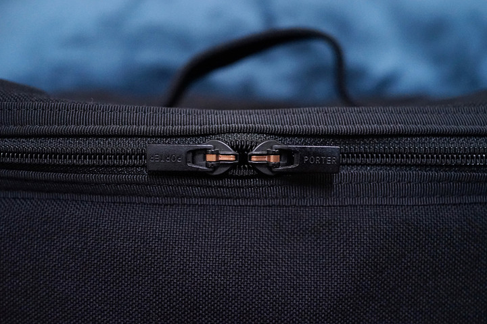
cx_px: 244
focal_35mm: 35
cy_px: 162
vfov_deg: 37.9
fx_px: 473
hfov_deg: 54.4
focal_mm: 35
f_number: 3.5
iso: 6400
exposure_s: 1/60
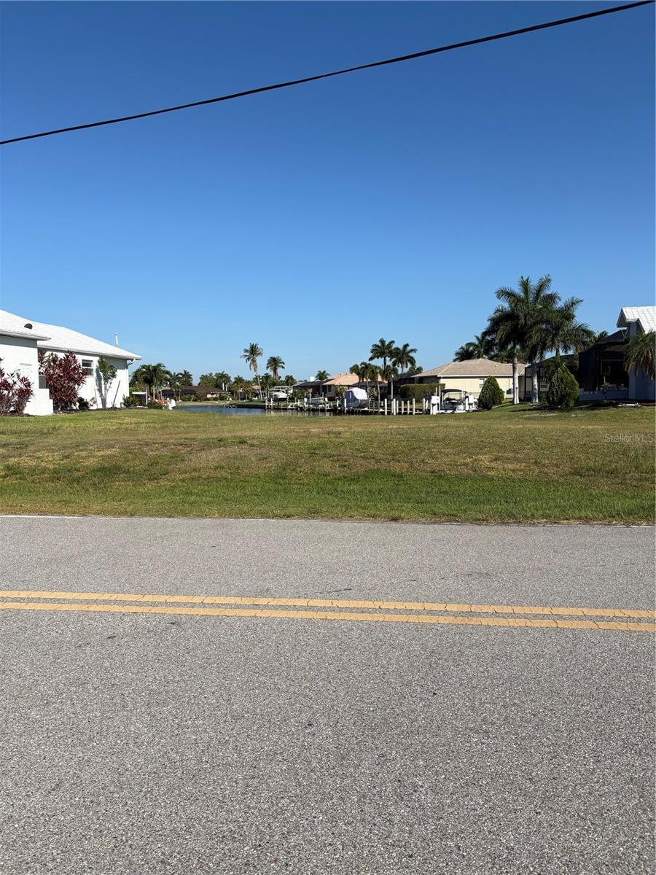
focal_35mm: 26
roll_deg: +0.3
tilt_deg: -2.7
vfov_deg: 67.3
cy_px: 438
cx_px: 328
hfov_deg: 53.1
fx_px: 657
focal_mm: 5.96
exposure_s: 1/4950
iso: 50
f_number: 1.6
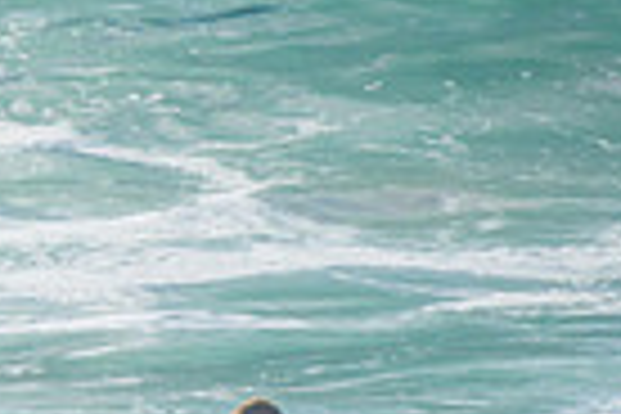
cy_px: -407
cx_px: -459
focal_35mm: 2513
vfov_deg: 0.5
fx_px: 43346
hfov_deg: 0.8
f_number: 5.6
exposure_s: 1/2000
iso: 250
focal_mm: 400
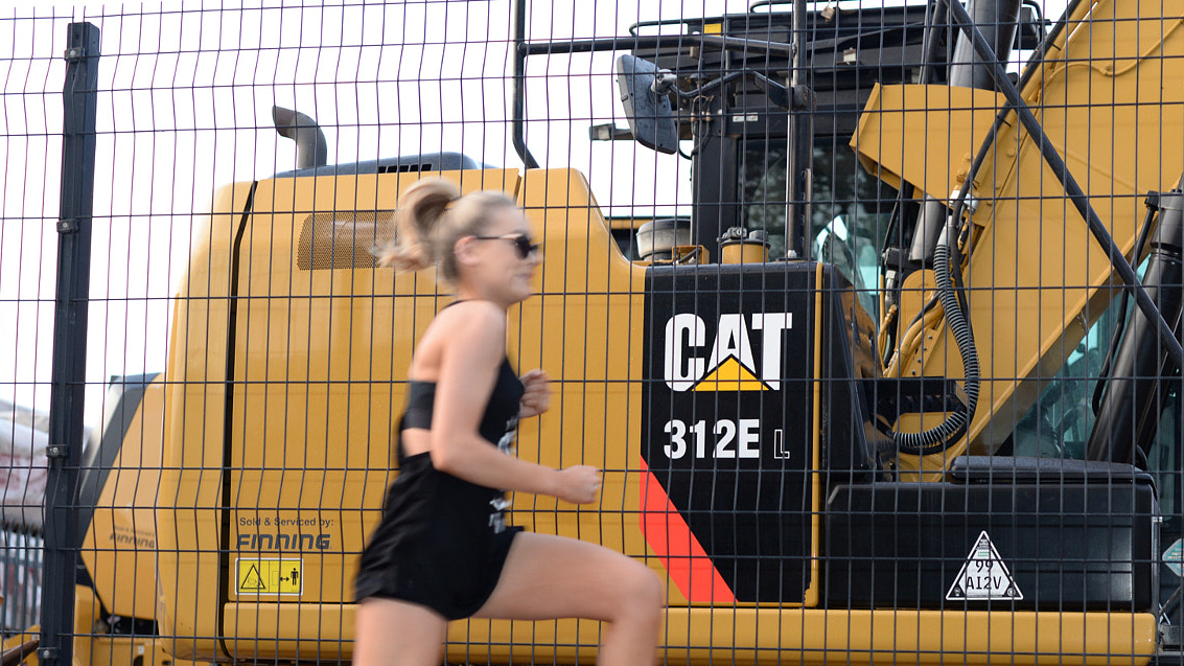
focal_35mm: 74
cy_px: 532
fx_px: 2323
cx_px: 591
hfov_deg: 28.6
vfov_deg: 16.2
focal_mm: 50
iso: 400
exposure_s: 1/125
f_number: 2.5
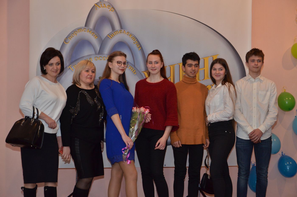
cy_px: 98
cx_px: 148
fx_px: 642
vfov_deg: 17.4
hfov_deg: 26.0
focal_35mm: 78
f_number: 5
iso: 1000
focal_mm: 52
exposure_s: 1/200
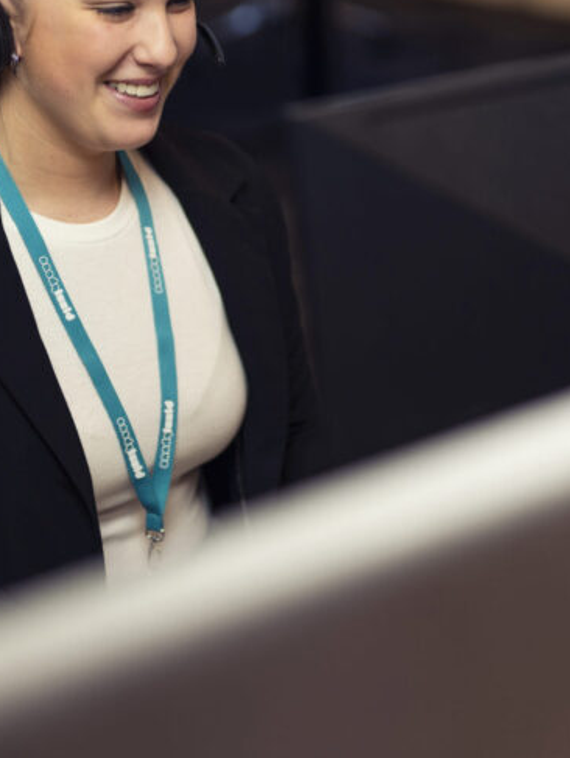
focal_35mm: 101
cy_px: 261
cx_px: 153
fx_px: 2215
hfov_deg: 14.6
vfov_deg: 19.4
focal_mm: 50
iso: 125
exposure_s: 1/400
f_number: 1.4
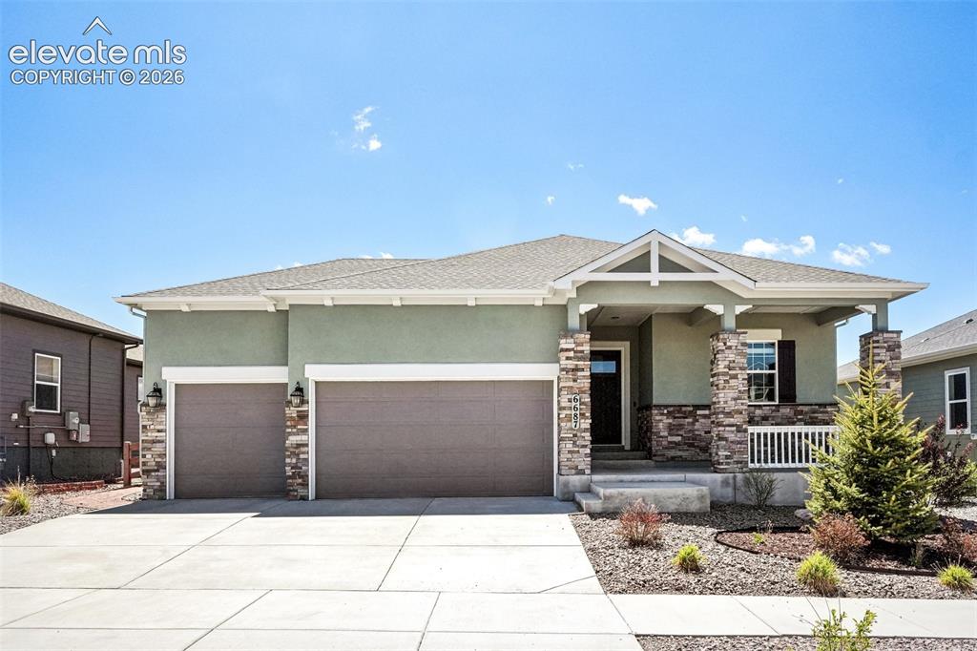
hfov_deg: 75.5
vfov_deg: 54.6
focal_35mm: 23
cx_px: 488
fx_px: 631
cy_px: 326
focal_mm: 15.5
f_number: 8
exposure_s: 1/2000
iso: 800
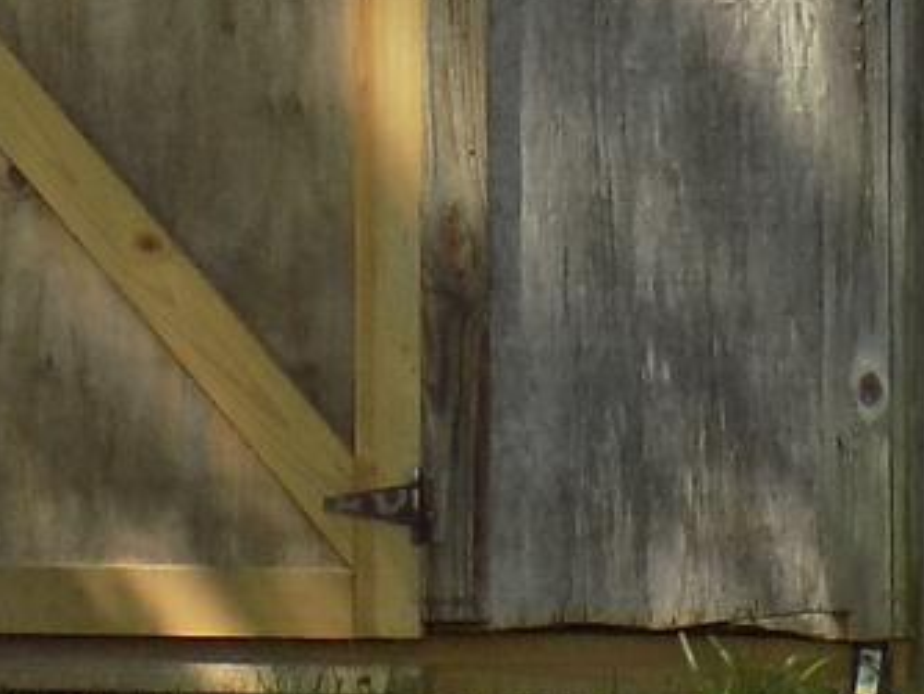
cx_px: -250
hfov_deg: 3.7
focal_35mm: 527
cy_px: -19
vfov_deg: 2.8
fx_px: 14077
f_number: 4.4
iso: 80
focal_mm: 15.3
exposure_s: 1/200
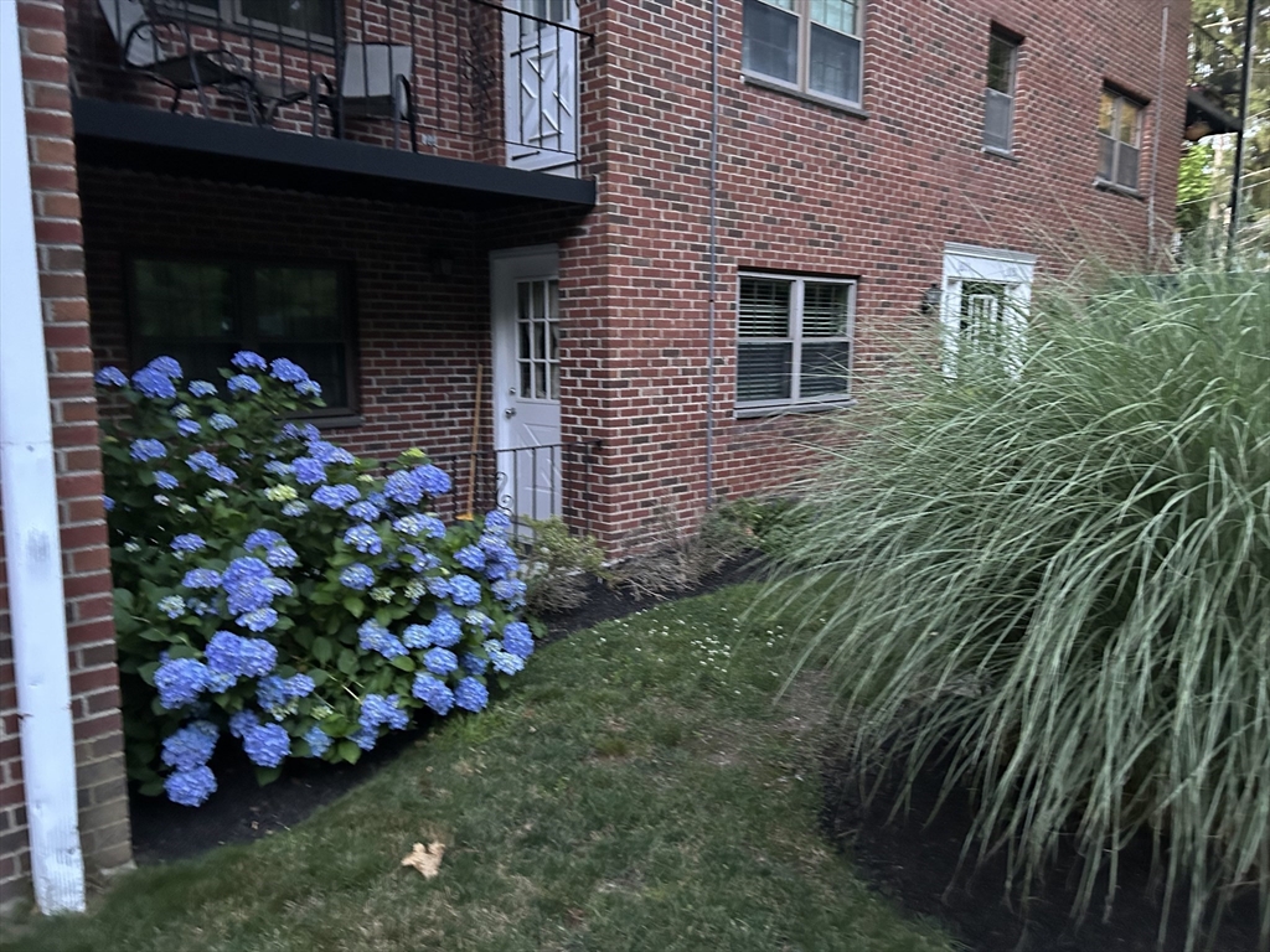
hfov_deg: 67.3
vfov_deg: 53.1
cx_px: 635
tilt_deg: -8.7
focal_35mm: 26
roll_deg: +0.5
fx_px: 954
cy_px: 476
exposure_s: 1/30
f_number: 1.5
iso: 640
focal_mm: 5.7
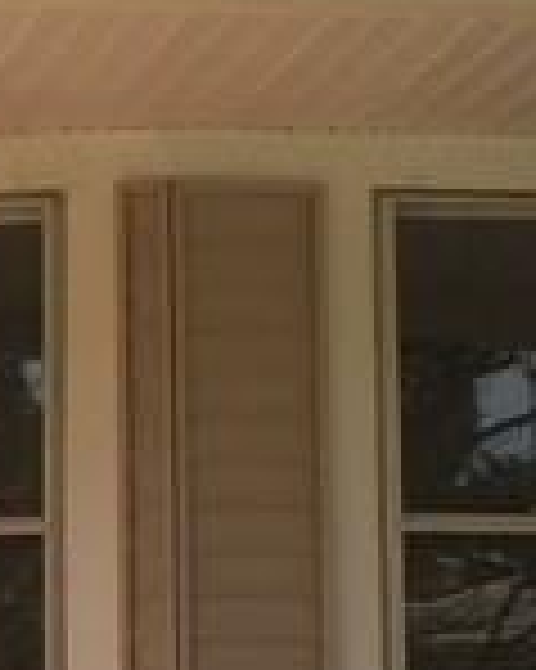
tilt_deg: +7.9
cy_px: 450
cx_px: -428
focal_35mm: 195
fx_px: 3871
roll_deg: -1.6
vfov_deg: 9.9
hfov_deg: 7.7
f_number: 2.2
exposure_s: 1/501
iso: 32
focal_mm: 4.15
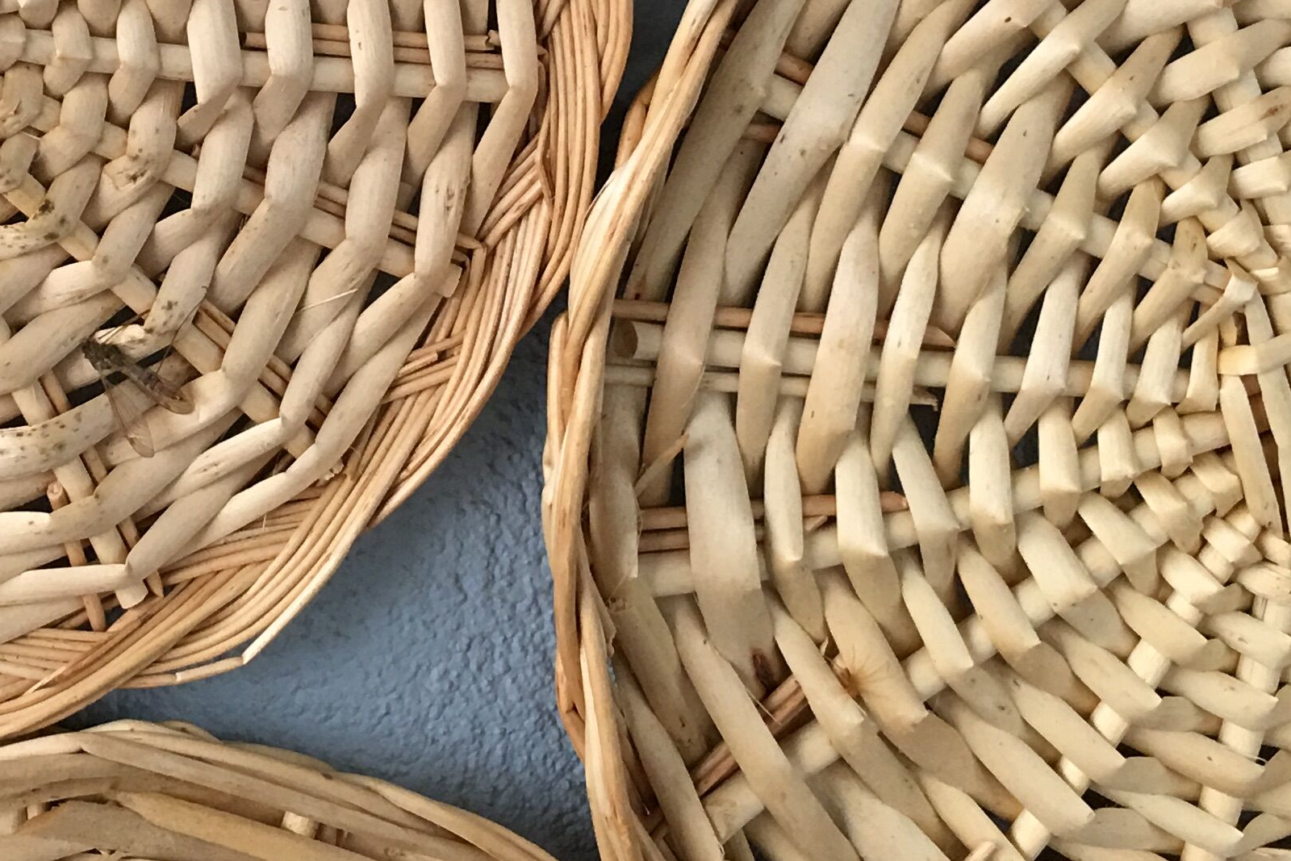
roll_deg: -0.1
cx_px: 487
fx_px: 2725
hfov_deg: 26.6
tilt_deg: -13.1
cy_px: 86
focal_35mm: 76
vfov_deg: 17.7
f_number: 2.2
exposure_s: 1/33
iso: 50
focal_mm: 4.15
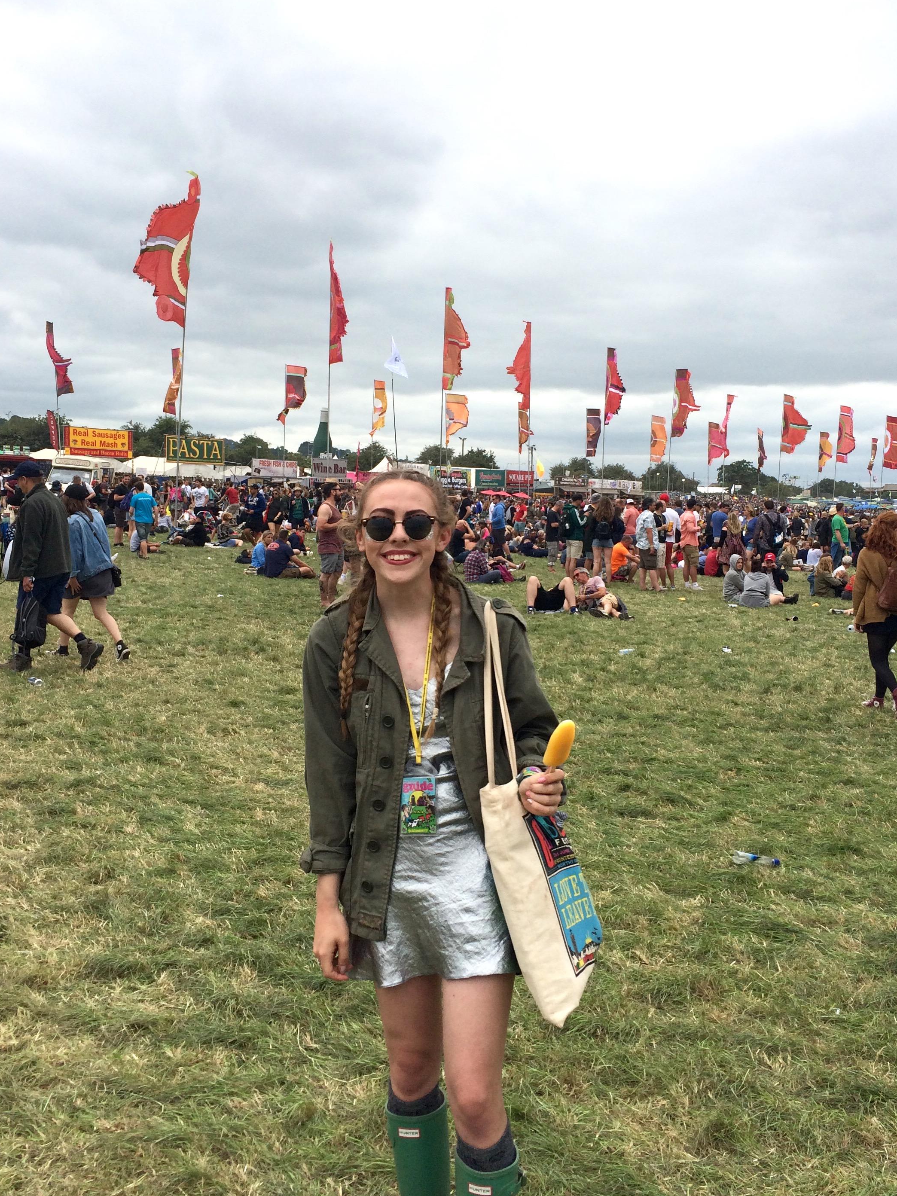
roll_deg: +0.1
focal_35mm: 34
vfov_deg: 53.9
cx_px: 453
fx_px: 1175
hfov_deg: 41.8
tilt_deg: -3.4
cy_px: 559
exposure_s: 1/1866
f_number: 2.2
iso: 32
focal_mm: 4.15
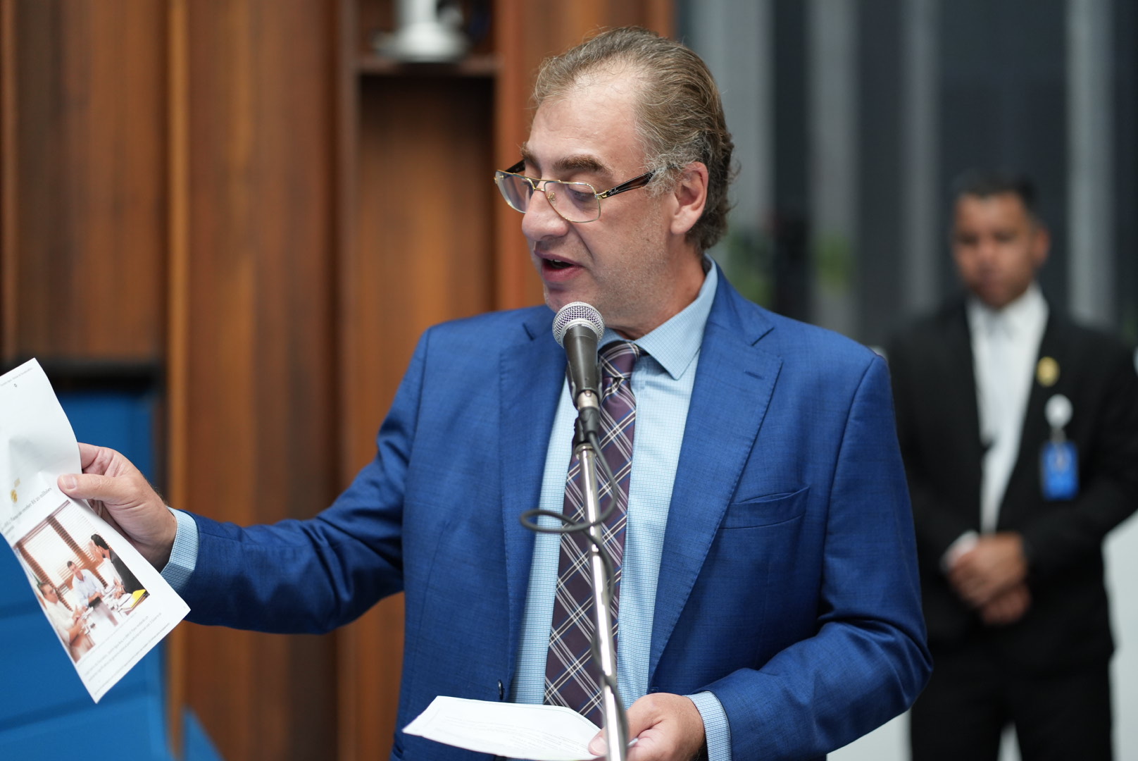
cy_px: 380
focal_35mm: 85
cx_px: 569
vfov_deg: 16.1
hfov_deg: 23.9
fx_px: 2689
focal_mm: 85
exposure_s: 1/320
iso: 1250
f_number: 1.8
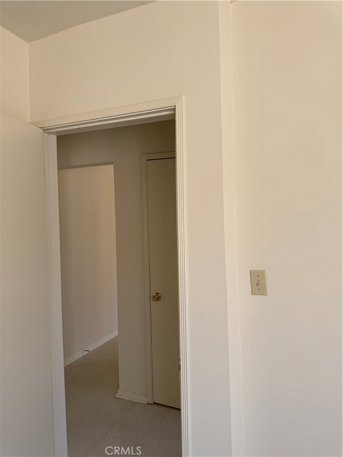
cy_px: 228
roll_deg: +1.4
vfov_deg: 71.6
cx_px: 172
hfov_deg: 56.8
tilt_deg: -3.5
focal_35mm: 24
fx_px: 317
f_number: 1.78
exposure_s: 1/174
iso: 64
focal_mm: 6.76
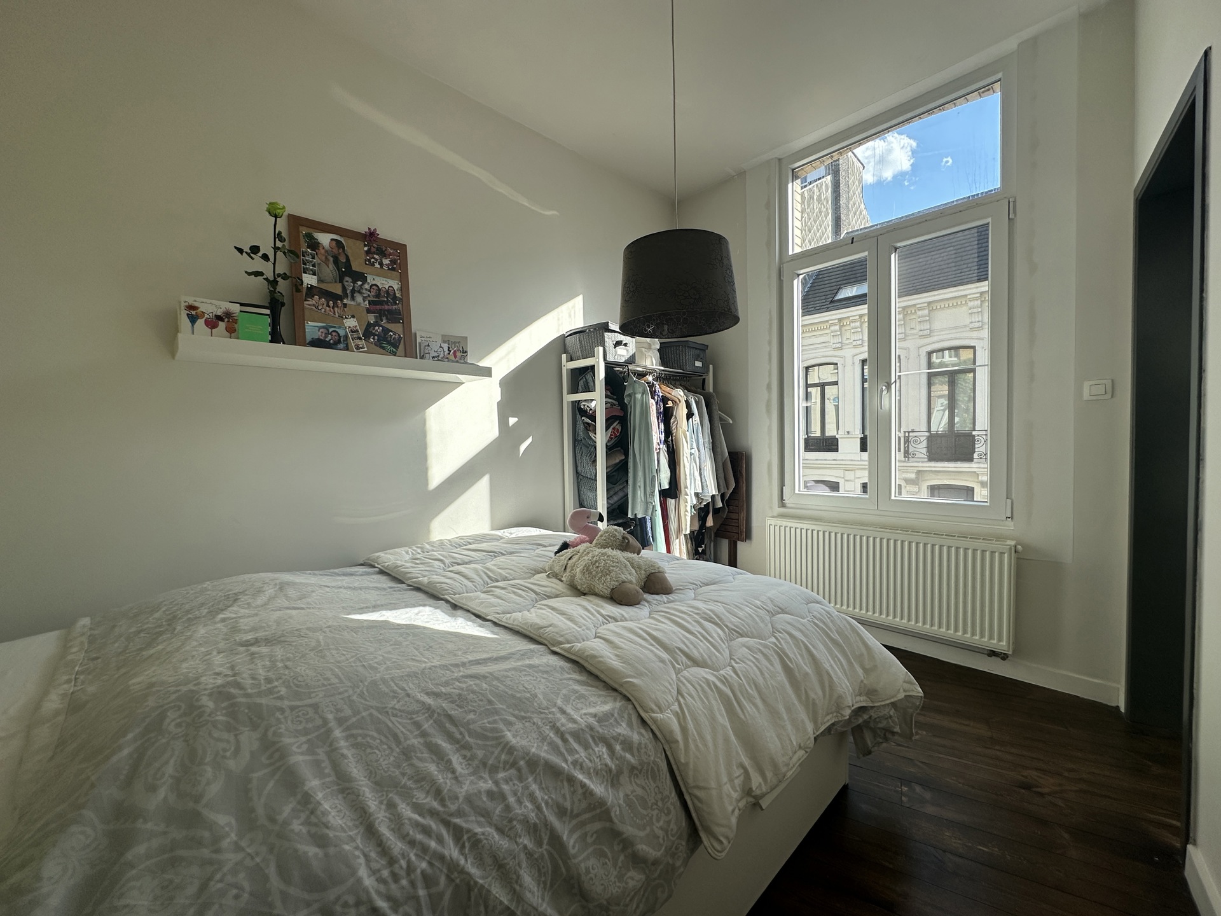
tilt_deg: -2.3
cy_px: 458
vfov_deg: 85.7
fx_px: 494
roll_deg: +1.1
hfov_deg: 102.1
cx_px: 610
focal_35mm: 14
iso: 40
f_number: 2.2
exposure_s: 1/458
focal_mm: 2.22
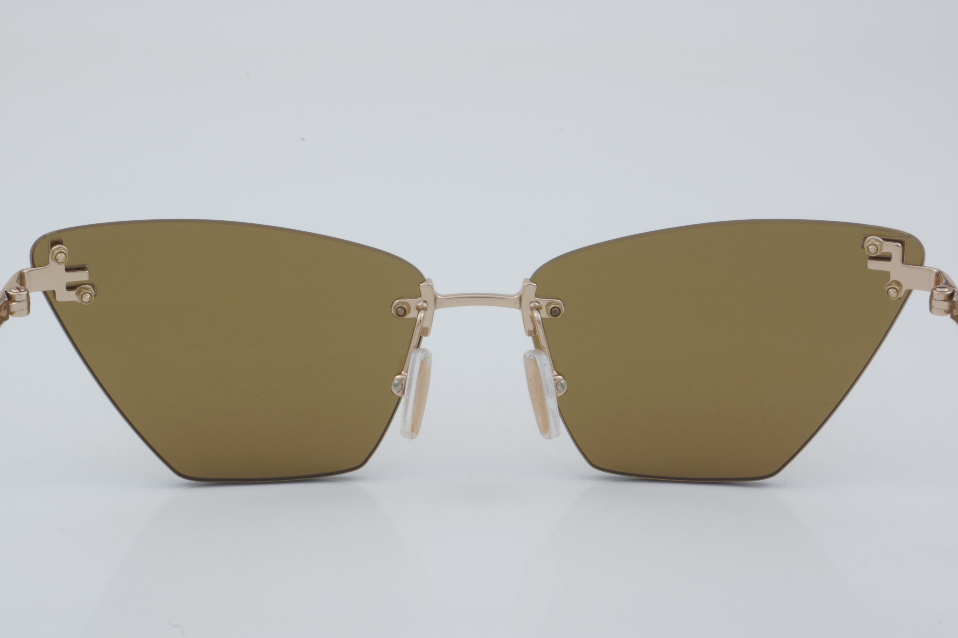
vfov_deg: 18.2
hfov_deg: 27.0
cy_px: 319
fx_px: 1996
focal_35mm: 75
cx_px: 479
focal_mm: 50
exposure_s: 1/3
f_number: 32
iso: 100
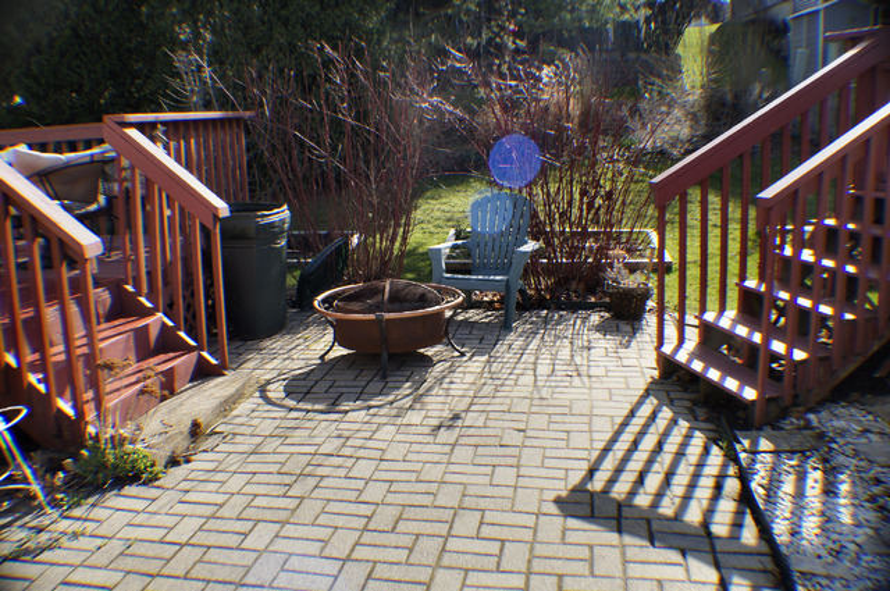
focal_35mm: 38
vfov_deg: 35.4
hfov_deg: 51.3
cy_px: 296
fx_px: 926
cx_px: 445
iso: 200
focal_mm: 25
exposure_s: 1/320
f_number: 5.6
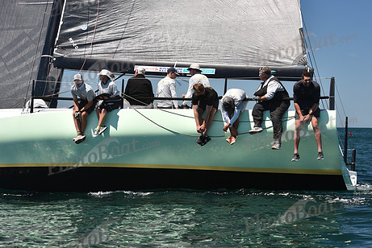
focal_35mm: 88
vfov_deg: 15.5
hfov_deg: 23.1
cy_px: 101
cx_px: 203
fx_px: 910
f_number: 4.5
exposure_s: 1/800
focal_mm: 70
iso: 250
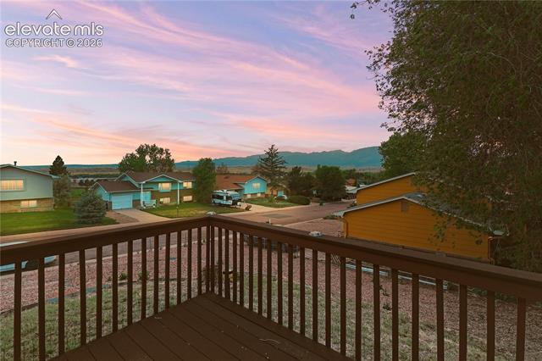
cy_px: 180
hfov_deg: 95.0
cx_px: 271
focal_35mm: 16
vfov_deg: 72.0
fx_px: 248
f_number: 8
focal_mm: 11
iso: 200
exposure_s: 1/100
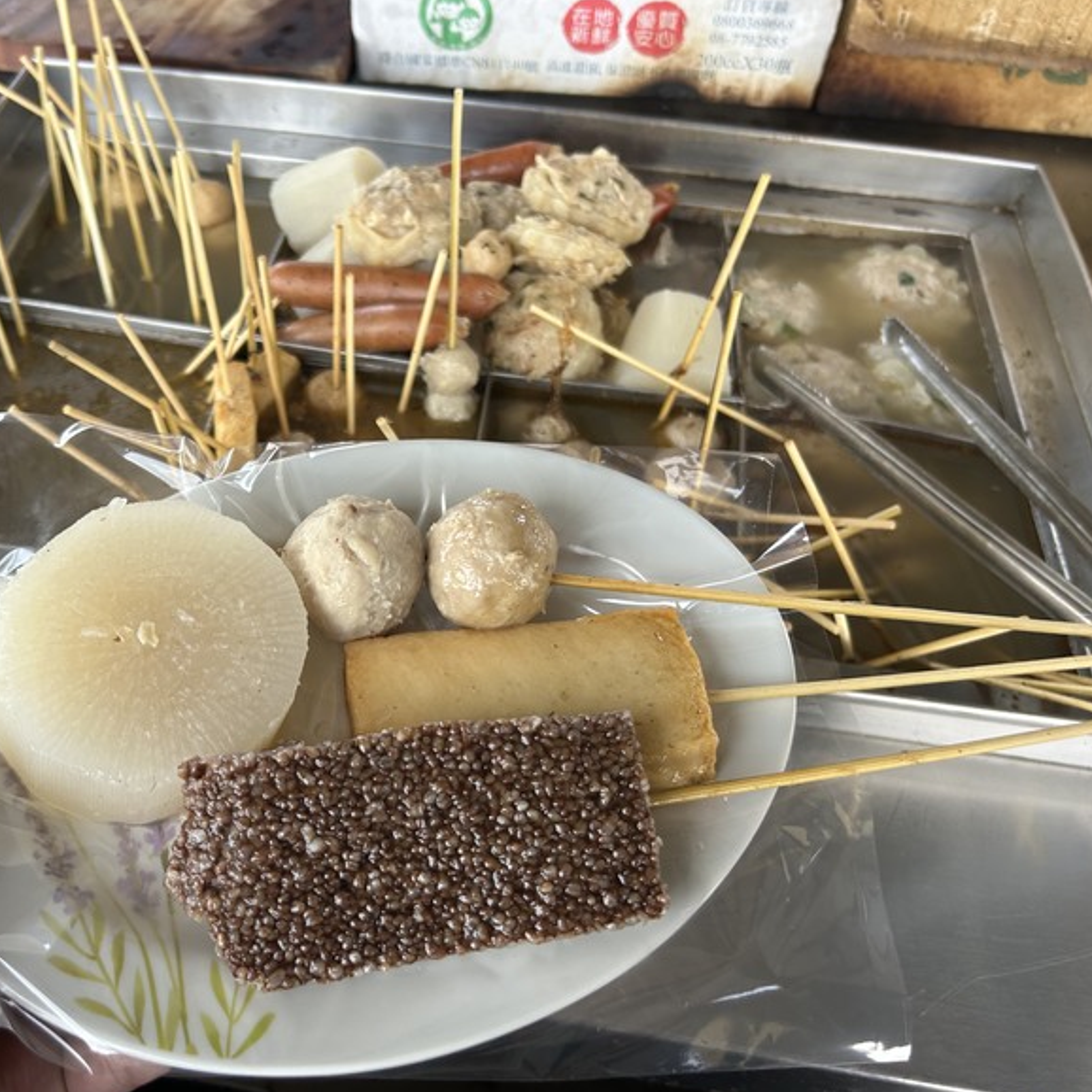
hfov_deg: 51.9
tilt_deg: -50.8
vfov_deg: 52.5
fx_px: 1106
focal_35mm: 31
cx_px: 395
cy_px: 547
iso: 50
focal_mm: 5.7
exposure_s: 1/375
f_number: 1.5
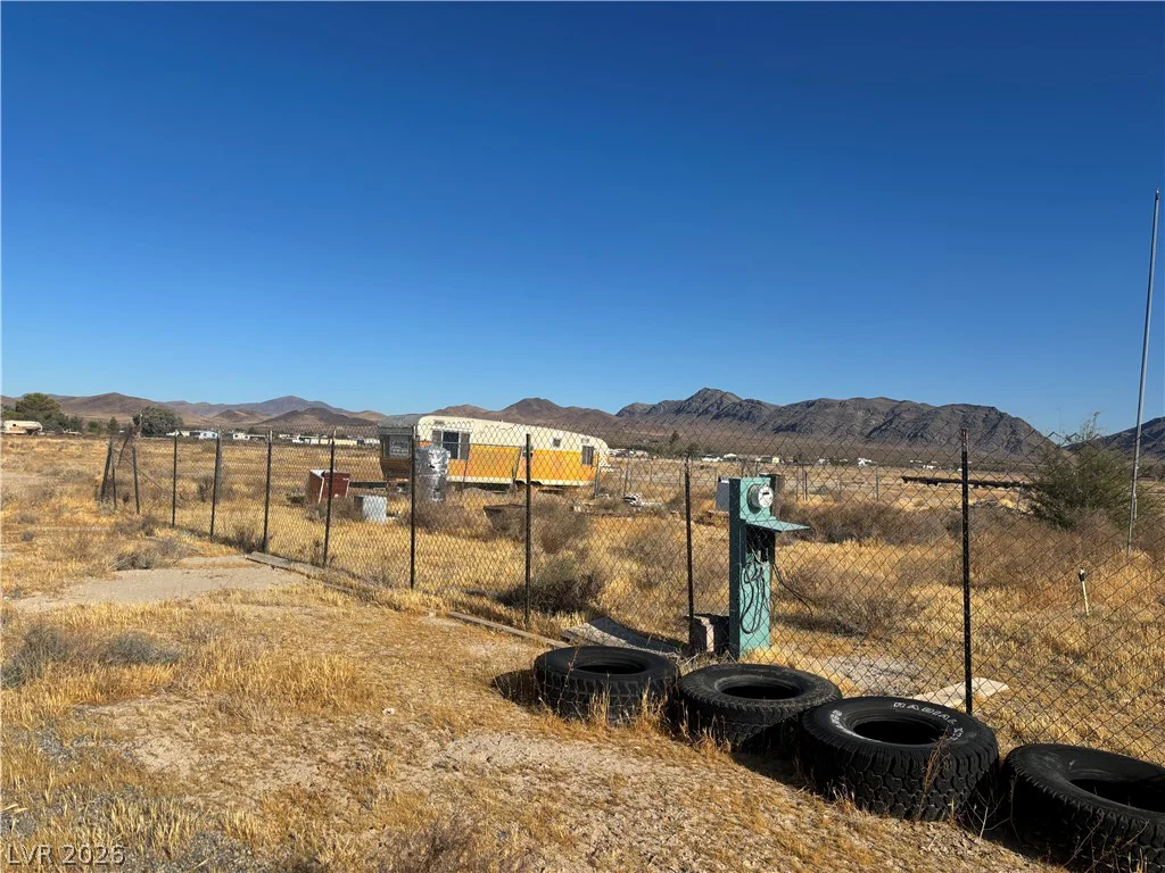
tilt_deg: -0.2
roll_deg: -2.3
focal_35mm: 26
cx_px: 582
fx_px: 875
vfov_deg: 53.1
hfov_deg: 67.3
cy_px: 436
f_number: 1.6
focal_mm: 5.96
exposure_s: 1/5076
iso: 50
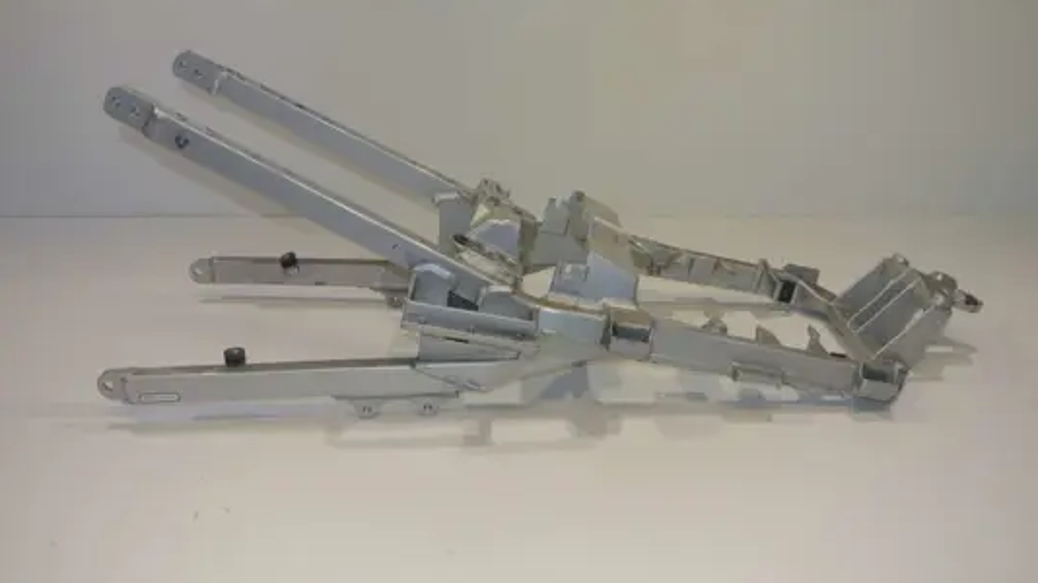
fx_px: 1018
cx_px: 519
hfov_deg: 54.0
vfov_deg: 31.9
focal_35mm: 37
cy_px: 266
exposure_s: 1/60
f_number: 4
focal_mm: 13.1
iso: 200
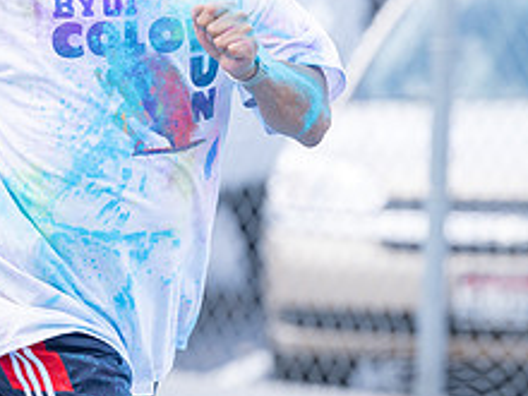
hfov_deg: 3.9
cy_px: 32
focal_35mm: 508
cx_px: 358
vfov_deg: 2.9
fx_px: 7749
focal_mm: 200
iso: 500
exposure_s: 1/640
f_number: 4
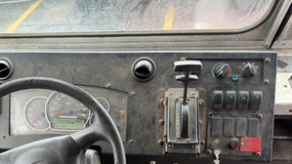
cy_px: 145
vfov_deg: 32.2
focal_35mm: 35
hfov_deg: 55.7
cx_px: 102
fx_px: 271
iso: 200
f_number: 1.78
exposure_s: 1/121
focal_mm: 6.76
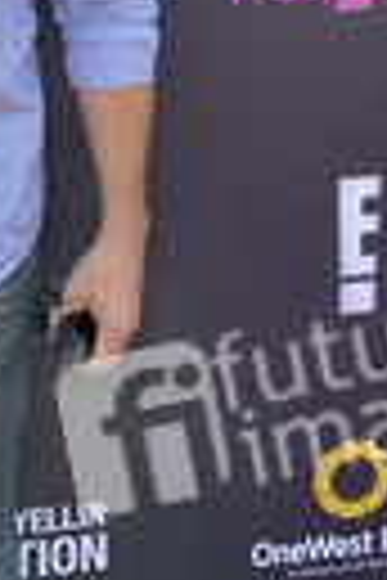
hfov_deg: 15.5
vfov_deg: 24.1
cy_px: 184
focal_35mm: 84
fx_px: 1354
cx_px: -119
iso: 400
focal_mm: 27
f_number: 4.5
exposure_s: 1/320
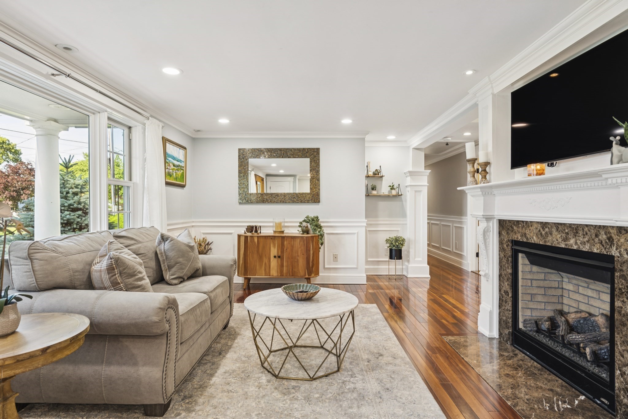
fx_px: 349
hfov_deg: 84.0
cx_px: 314
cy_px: 210
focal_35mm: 20
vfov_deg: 61.9
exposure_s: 1/2
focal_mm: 20
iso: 100
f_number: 8
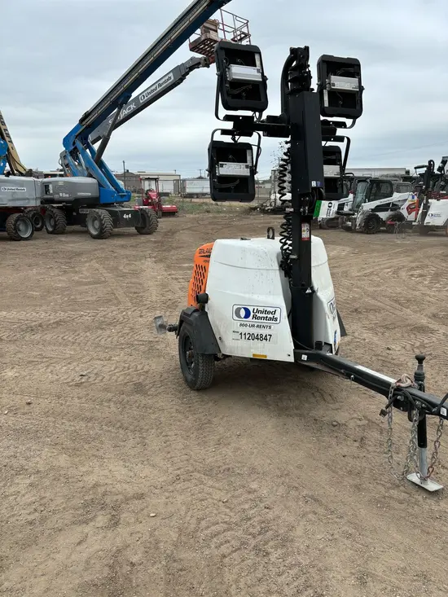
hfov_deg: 53.1
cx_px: 224
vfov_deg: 67.3
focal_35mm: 26
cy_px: 298
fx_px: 449
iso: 50
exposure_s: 1/1381
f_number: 1.6
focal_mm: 5.96
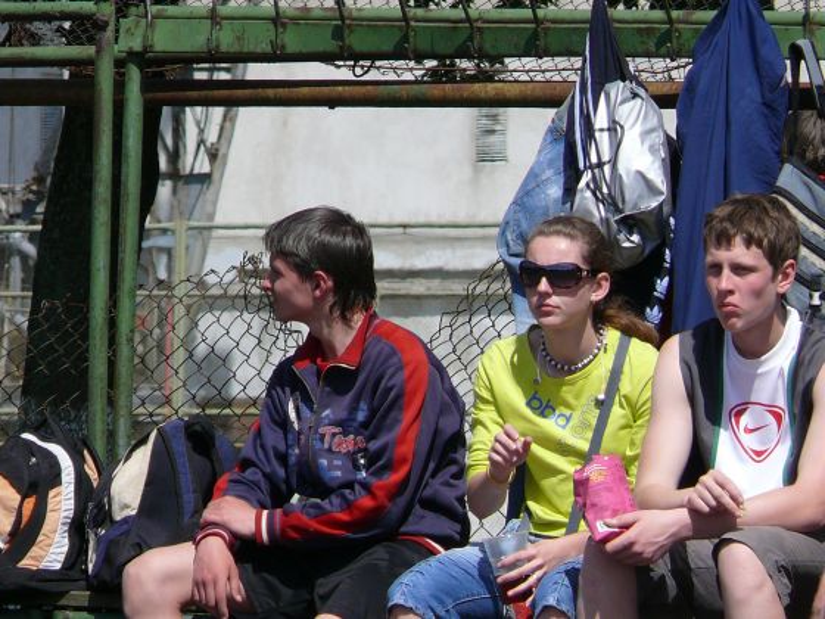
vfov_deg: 2.0
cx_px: 412
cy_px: 310
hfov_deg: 2.7
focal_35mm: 739
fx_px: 17613
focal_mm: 87.7
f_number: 7.1
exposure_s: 1/400
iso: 100
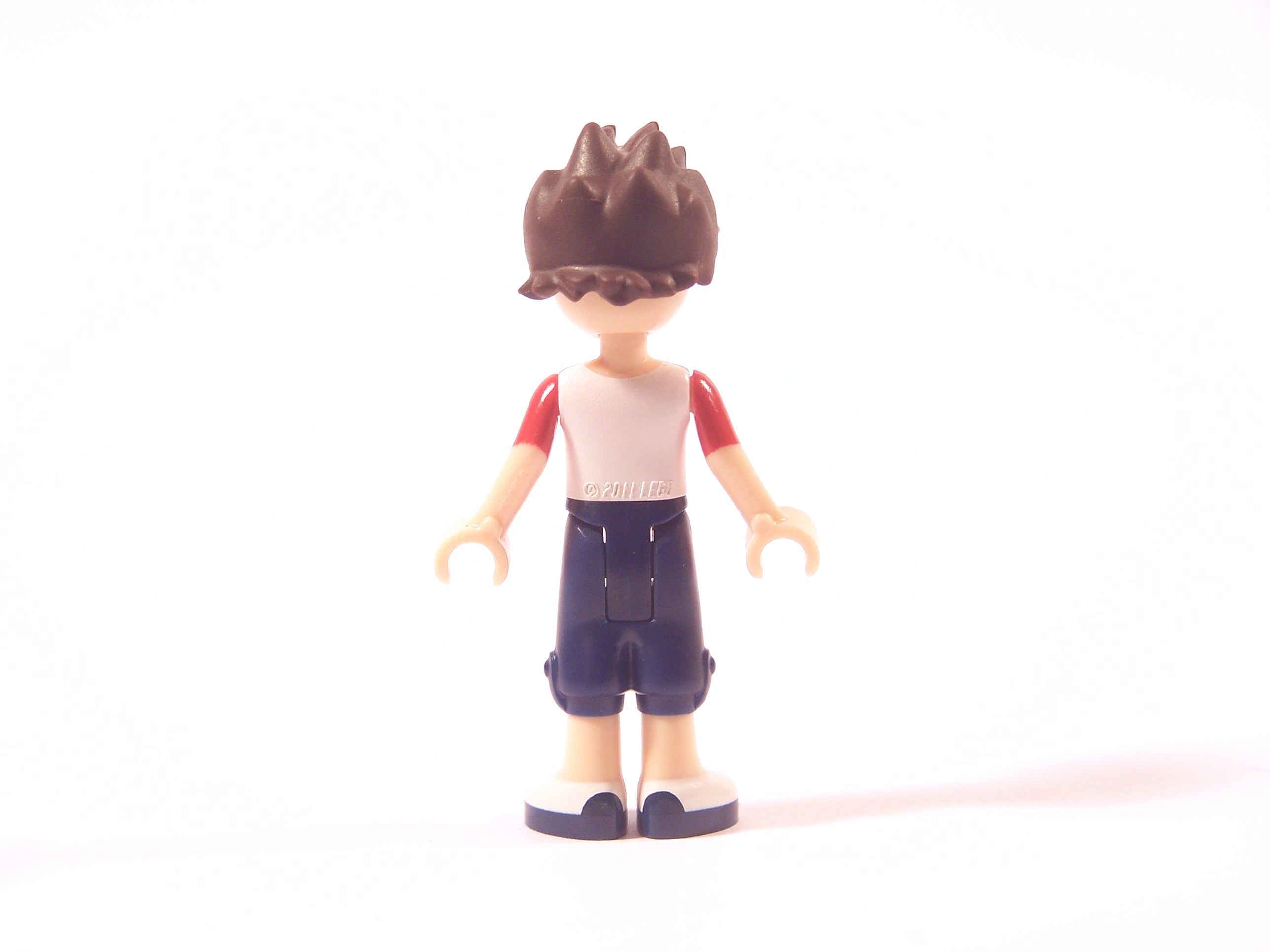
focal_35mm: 117
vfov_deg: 12.7
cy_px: 476
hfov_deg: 16.8
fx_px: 4293
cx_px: 635
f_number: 3.2
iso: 100
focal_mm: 19.4
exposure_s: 1/15
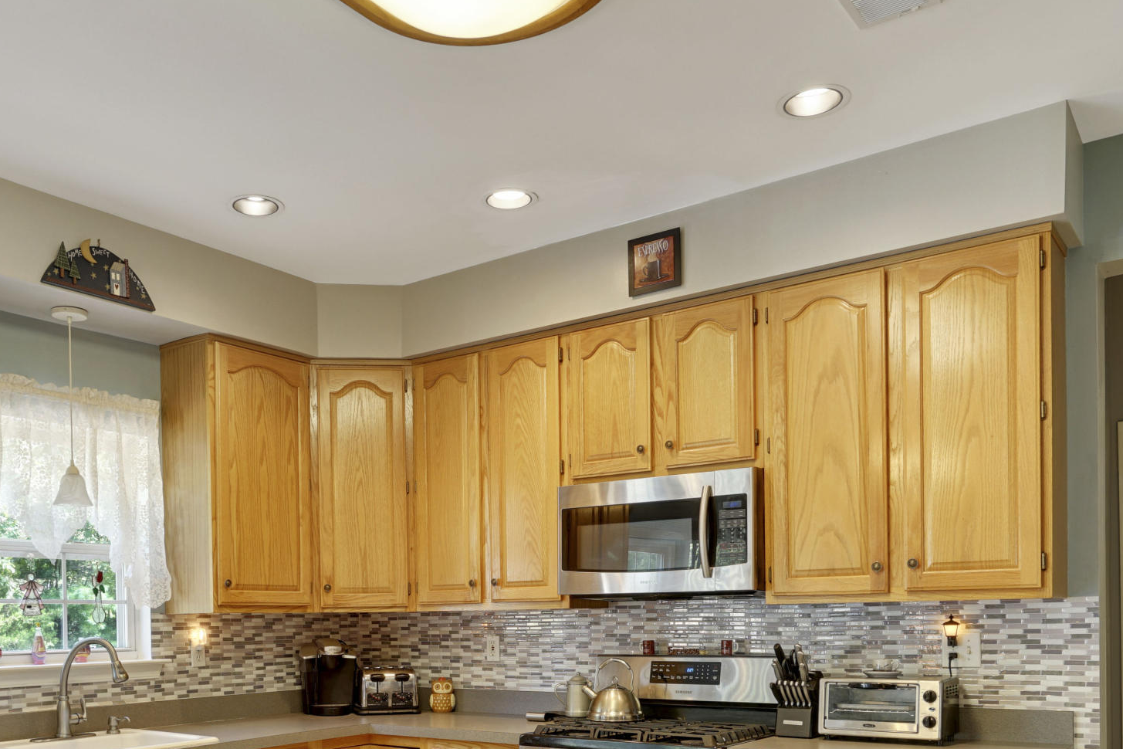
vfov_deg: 37.9
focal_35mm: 33
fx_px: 1029
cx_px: 437
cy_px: 639
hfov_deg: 56.7
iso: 200
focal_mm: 16
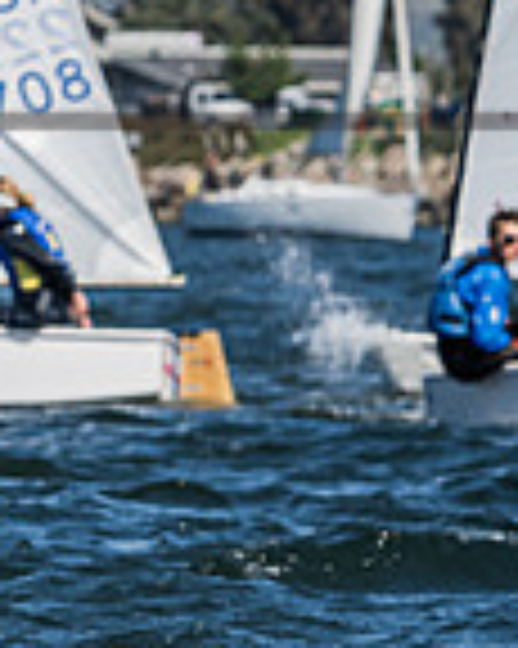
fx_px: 17285
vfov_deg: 2.1
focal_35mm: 901
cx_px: -1188
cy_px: 500
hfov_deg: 1.7
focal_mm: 180
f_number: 8
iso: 320
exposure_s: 1/1000
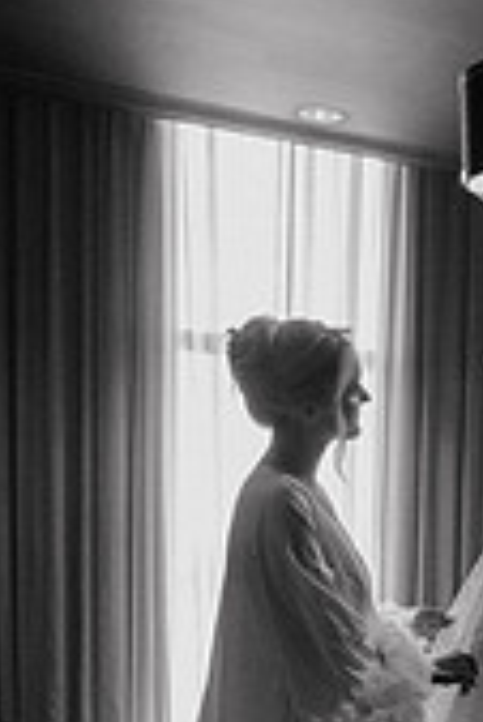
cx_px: 581
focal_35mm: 64
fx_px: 1285
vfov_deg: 29.9
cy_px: 662
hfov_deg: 20.0
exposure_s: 1/250
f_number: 4
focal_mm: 24
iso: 2500
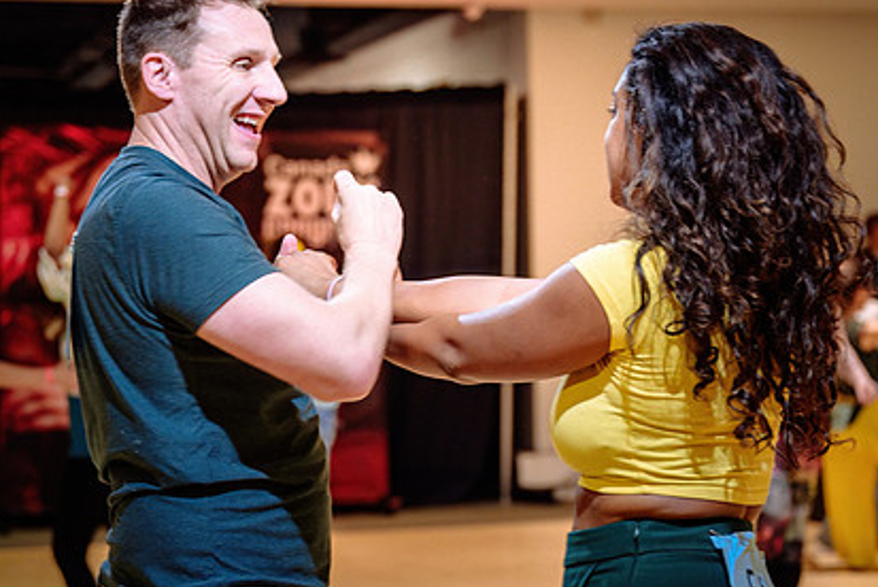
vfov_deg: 15.4
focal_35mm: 89
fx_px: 2172
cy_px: 349
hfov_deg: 22.9
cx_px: 437
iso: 1600
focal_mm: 59
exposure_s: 1/125
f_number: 2.8
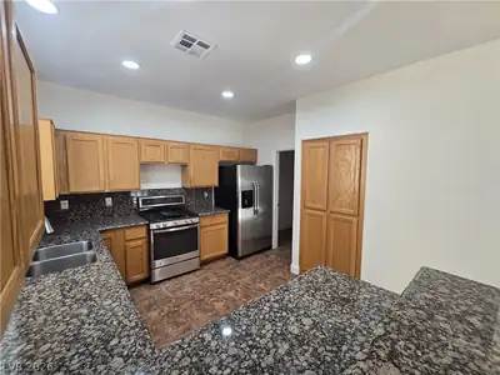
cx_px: 250
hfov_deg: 106.2
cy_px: 188
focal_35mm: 13
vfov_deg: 89.9
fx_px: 188
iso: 125
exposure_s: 1/60
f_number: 2.2
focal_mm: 2.2
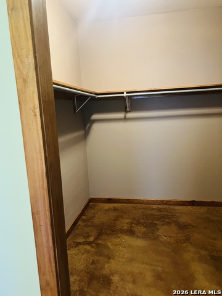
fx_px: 222
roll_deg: +3.0
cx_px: 111
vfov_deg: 67.3
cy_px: 148
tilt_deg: -9.8
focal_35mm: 26
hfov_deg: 53.1
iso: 400
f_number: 1.5
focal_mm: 5.7
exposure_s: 1/40
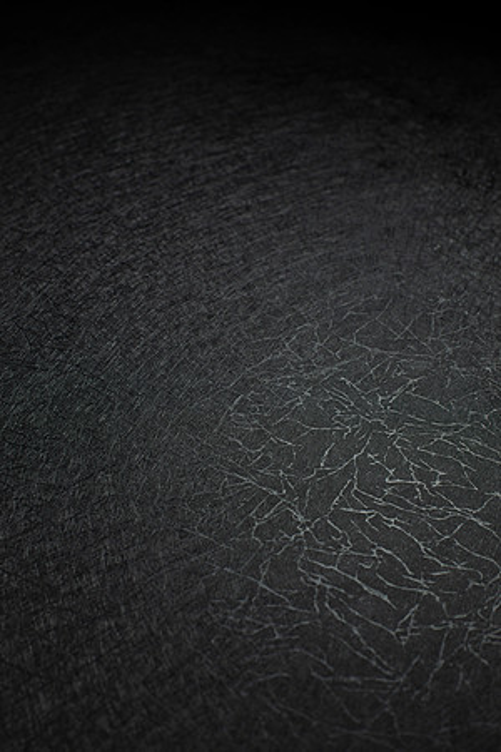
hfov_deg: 27.0
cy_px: 376
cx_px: 250
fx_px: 1044
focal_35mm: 50
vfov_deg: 39.6
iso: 200
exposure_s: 1/250
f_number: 8
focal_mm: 50
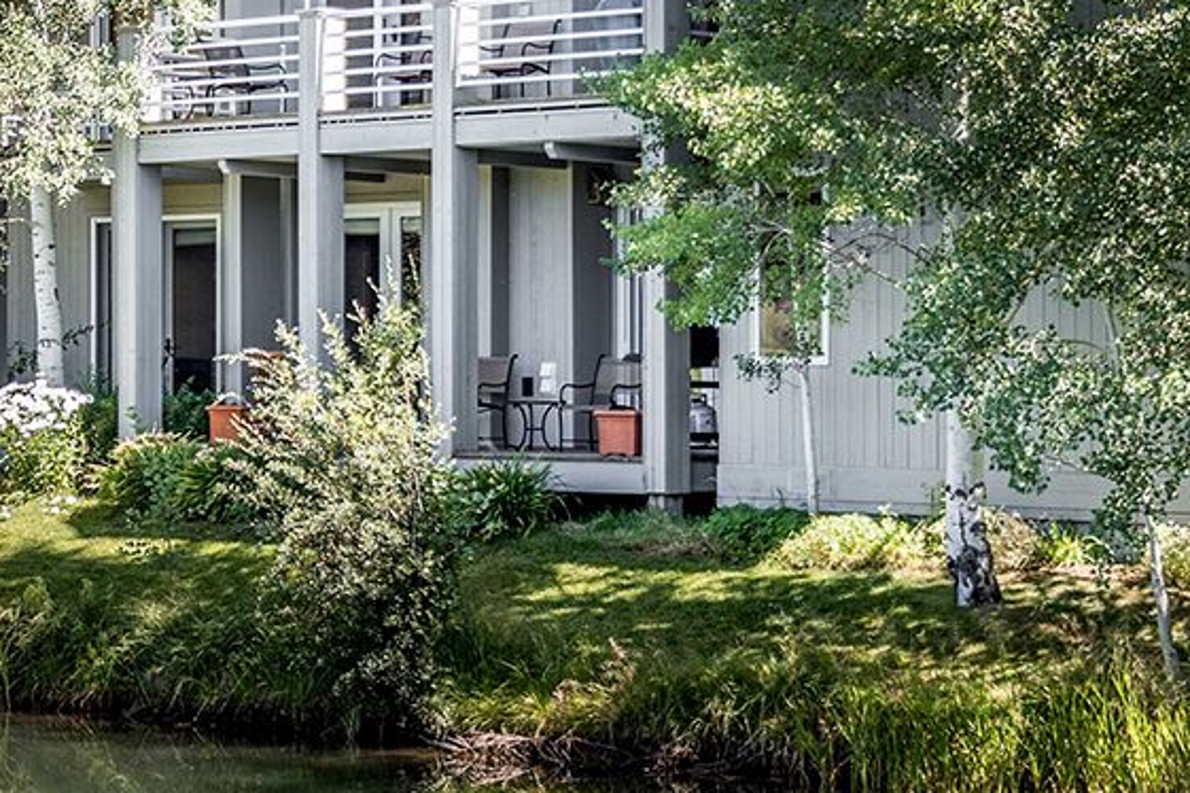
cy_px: 369
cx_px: -274
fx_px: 3603
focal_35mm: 109
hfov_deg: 17.8
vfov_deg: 12.6
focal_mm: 34
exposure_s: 1/1600
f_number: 2.8
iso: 160
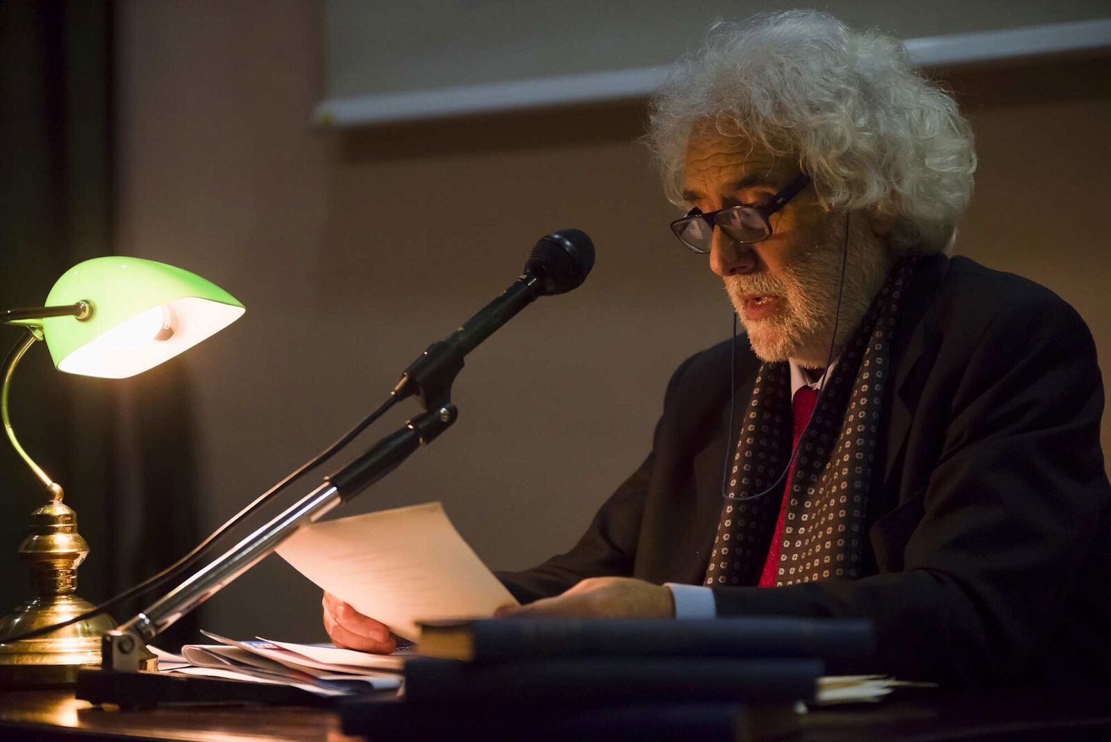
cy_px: 371
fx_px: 3766
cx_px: 556
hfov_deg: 16.8
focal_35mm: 122
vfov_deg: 11.2
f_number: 3.2
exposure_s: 1/250
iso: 3200
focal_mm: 122
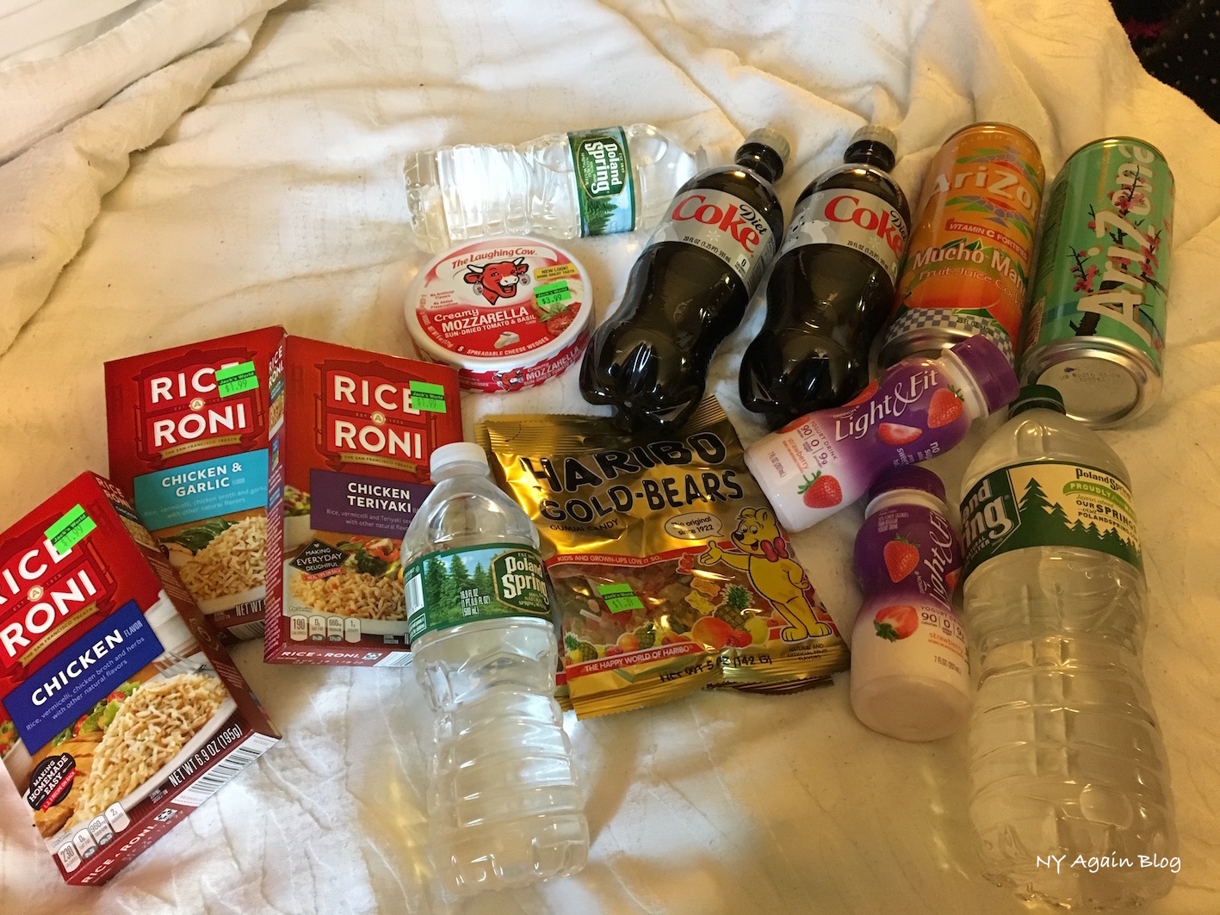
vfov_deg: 48.2
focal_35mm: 29
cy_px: 458
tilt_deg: -57.7
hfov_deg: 61.7
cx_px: 610
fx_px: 1022
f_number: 2.2
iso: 250
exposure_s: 1/15
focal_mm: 4.15
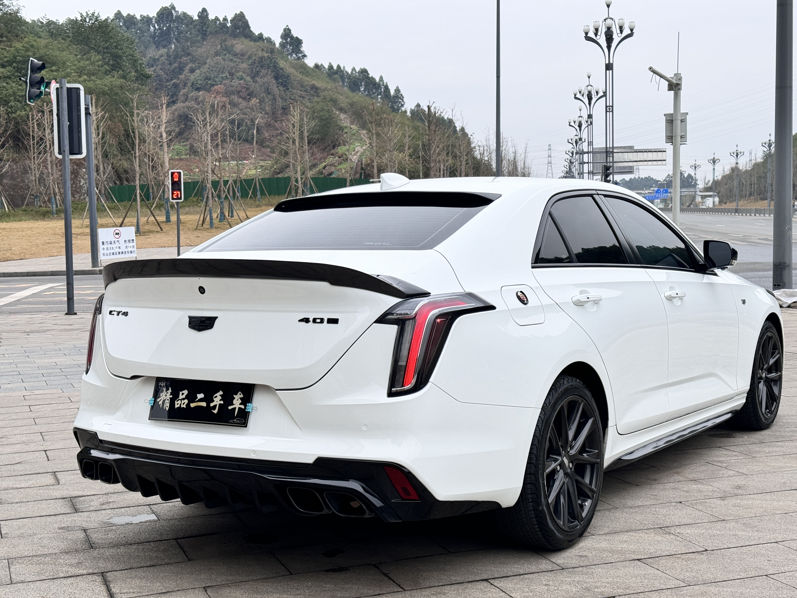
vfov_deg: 30.3
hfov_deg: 39.7
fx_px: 1105
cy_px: 299
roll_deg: +0.7
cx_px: 398
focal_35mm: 48
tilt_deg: -3.4
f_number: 1.78
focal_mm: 6.76
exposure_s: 1/1043
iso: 64
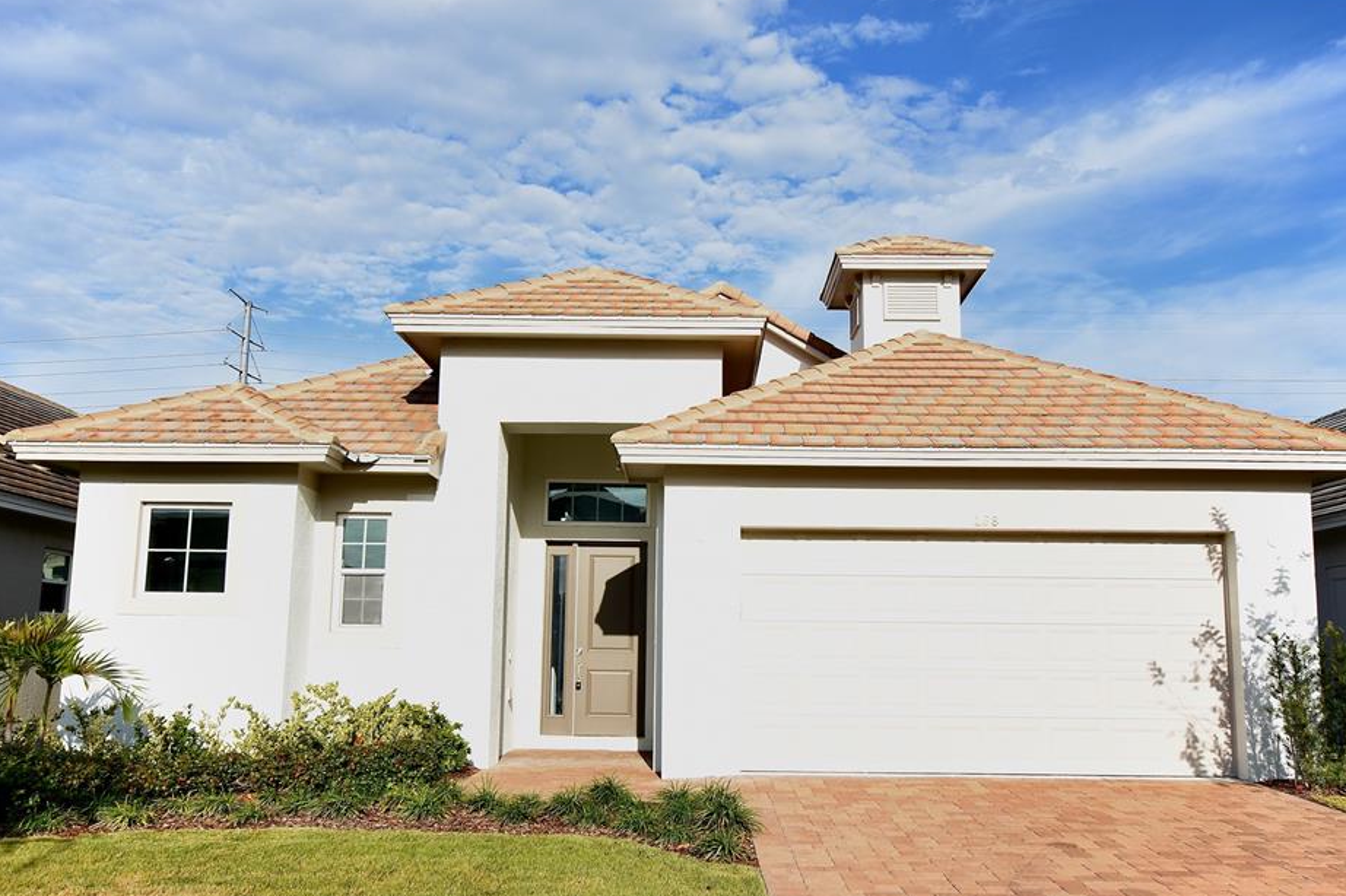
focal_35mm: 30
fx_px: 1121
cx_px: 695
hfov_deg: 61.9
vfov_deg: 43.5
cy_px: 482
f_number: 7.1
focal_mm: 18
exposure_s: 1/200
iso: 100
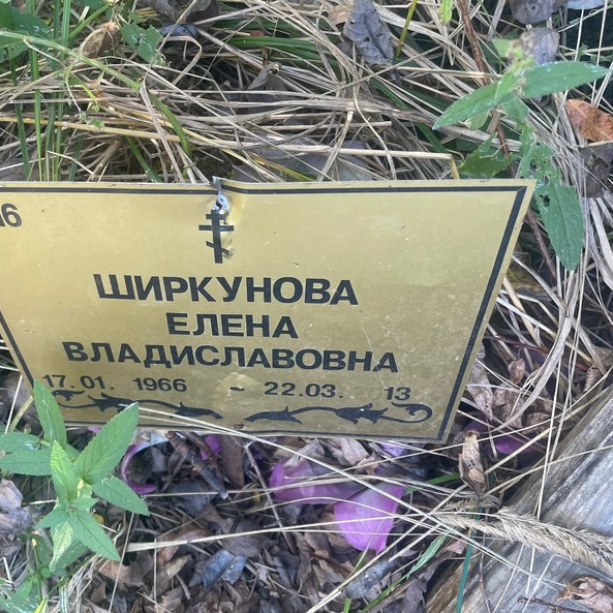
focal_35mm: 31
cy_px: 305
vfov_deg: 52.5
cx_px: 209
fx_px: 621
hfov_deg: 51.6
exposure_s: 1/121
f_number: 1.6
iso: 64
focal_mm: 4.2
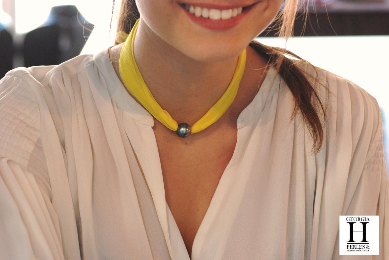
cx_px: 194
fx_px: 1461
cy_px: 130
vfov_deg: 10.2
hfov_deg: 15.2
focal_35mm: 135
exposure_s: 1/25
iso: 400
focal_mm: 90
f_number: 6.3
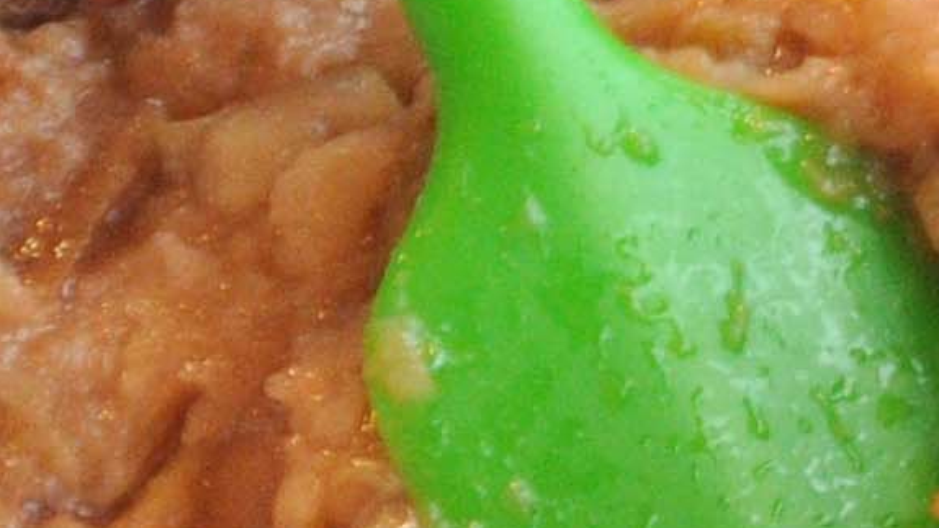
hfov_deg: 7.1
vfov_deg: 4.0
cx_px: 1803
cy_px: -888
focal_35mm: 293
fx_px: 7294
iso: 1250
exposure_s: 1/125
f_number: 5.6
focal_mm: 25
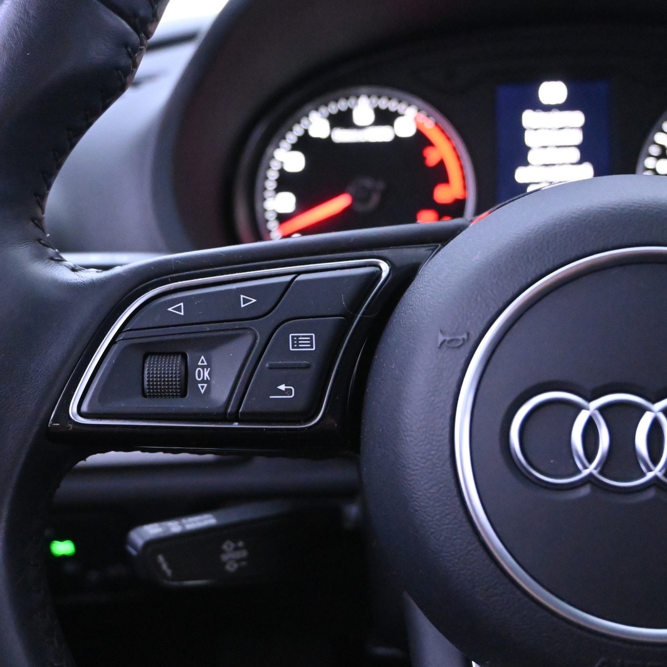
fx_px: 973
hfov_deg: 37.8
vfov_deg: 37.8
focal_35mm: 45
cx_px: 304
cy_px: 332
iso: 10000
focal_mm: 23
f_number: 4.2
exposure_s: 1/40
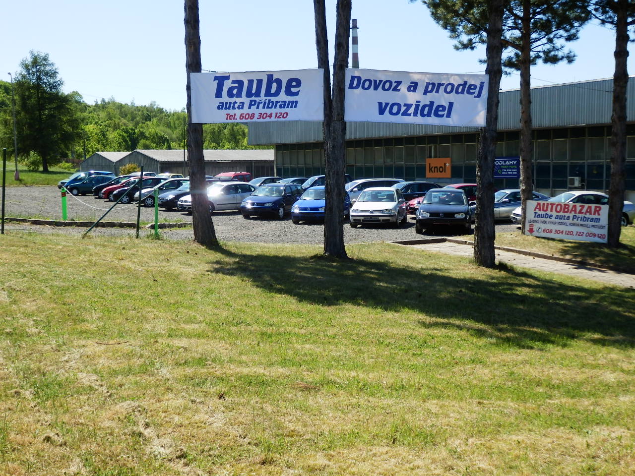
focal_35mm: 40
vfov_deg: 36.0
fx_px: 734
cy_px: 238
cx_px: 318
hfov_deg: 46.8
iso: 80
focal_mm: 7.3
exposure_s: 1/500
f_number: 3.7
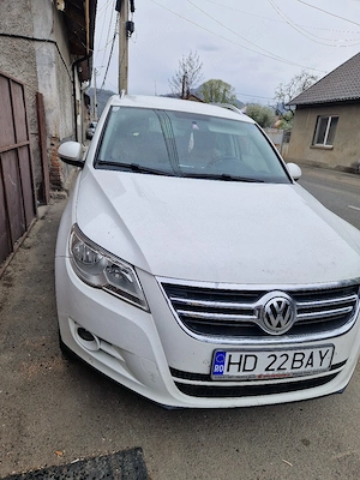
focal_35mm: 23
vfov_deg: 73.9
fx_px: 319
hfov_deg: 58.9
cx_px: 180
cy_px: 240
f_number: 1.8
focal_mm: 5.4
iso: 50
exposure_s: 1/909
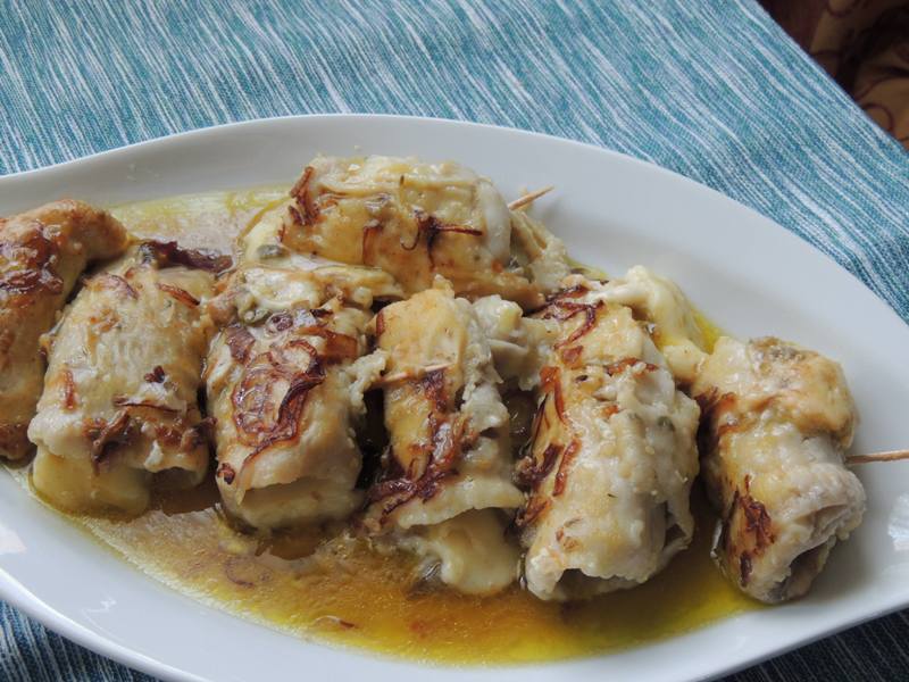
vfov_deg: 30.9
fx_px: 1234
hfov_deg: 40.4
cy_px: 341
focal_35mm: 47
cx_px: 454
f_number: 3.5
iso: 280
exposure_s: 1/50
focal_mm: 8.3
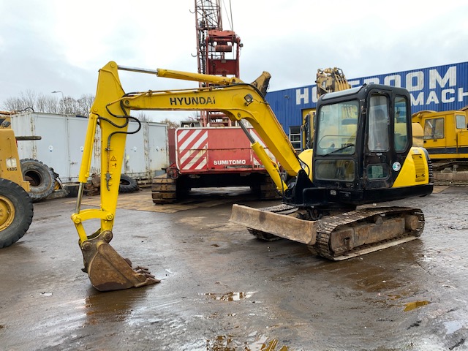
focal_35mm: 26
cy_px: 176
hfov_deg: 67.3
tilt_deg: -3.4
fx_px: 352
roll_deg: +1.4
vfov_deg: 53.1
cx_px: 234
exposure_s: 1/121
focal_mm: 4.25
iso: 64
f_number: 1.8
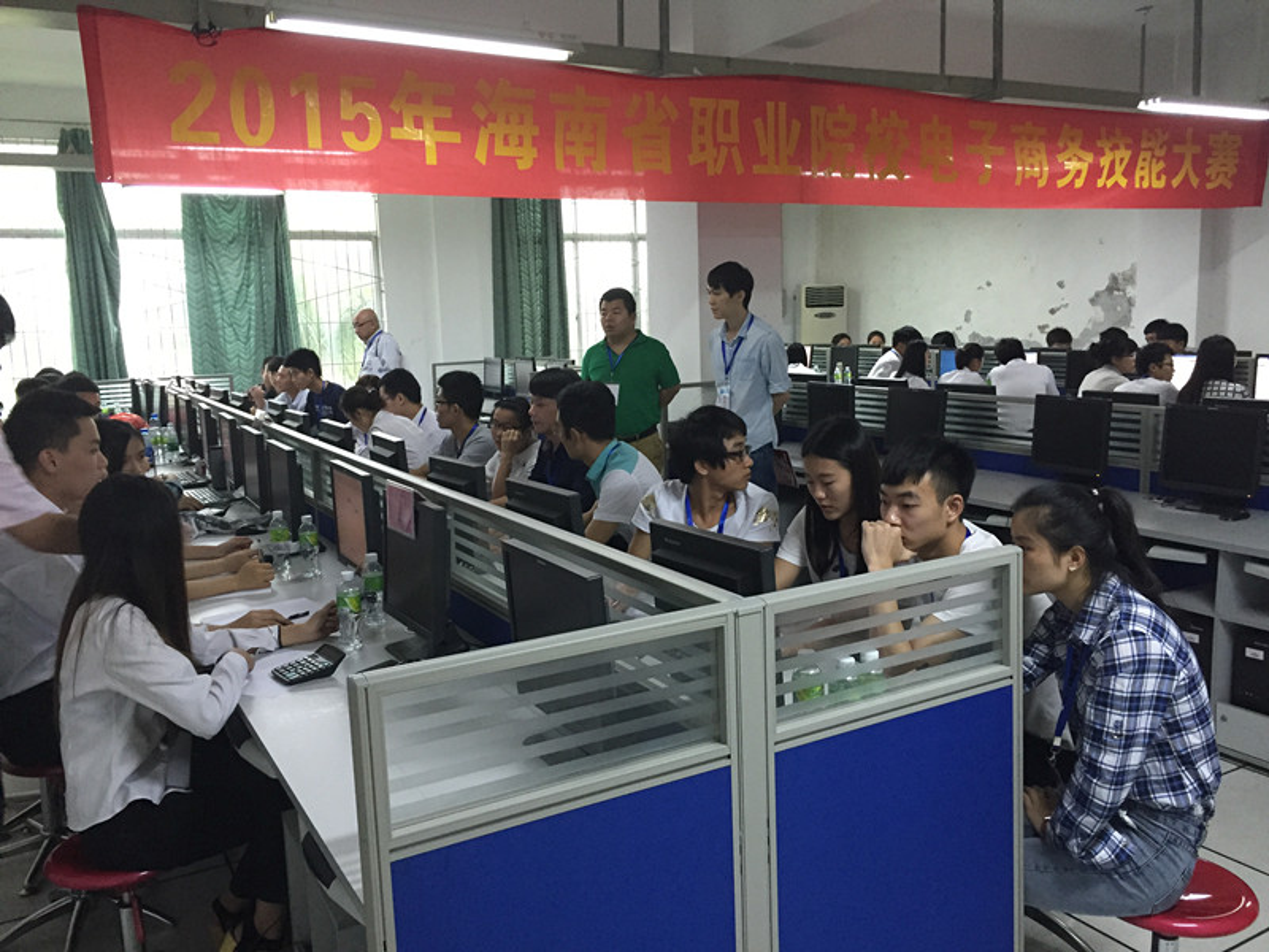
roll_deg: +1.0
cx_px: 634
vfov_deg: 48.2
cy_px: 476
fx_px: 1063
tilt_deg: -7.6
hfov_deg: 61.7
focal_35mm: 29
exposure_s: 1/33
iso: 250
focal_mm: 4.15
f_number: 2.2
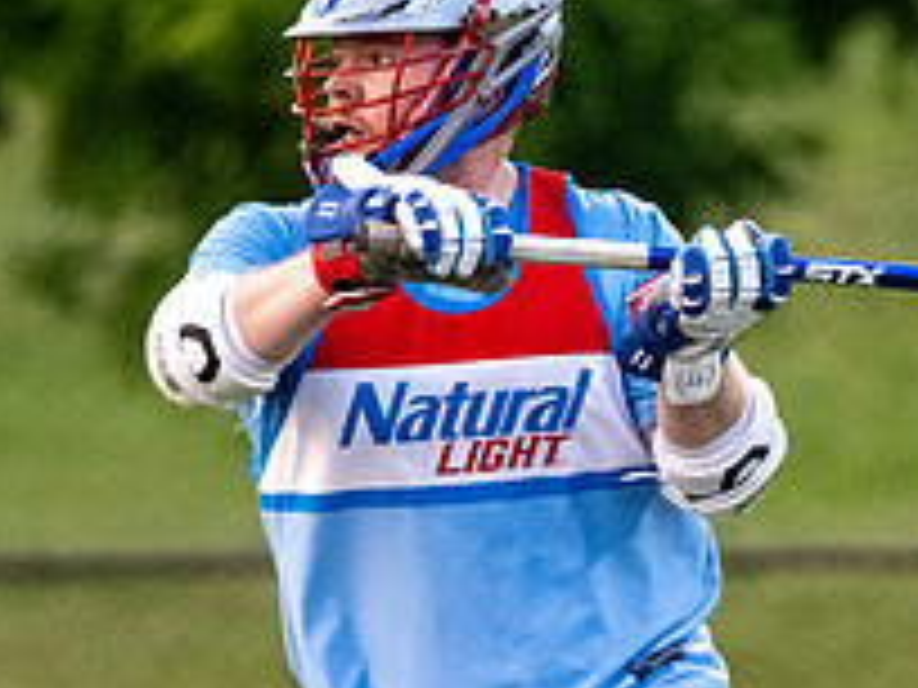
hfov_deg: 1.0
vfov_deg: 0.8
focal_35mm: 1966
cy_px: 720
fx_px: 52137
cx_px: 422
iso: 9000
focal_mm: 500
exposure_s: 1/1000
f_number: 5.6
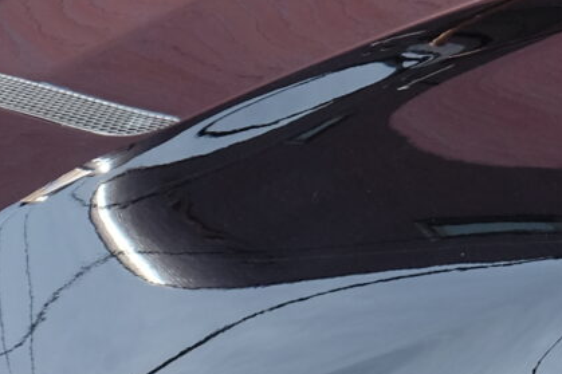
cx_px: 846
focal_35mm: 220
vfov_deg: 6.2
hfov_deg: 9.1
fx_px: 3433
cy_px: 230
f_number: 5.6
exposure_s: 1/300
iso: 400
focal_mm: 24.3
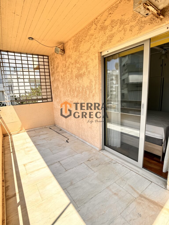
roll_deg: +2.9
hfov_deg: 56.8
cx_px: 84
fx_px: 156
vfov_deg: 71.6
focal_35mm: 24
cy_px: 112
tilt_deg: -10.4
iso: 80
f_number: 1.78
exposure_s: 1/1238
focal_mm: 6.76
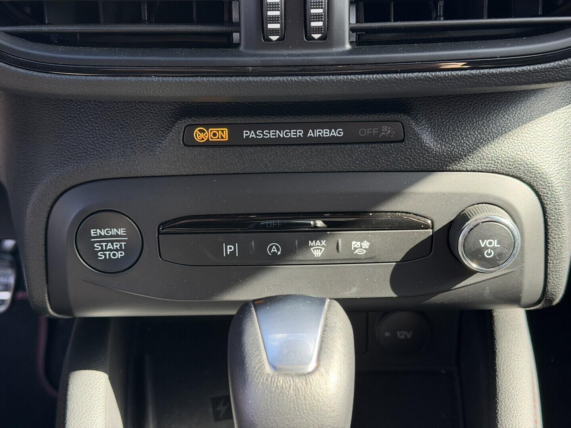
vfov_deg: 30.3
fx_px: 792
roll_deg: -0.3
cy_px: 214
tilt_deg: -32.1
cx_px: 286
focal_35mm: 48
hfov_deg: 39.7
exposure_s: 1/186
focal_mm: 6.76
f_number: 1.78
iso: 100
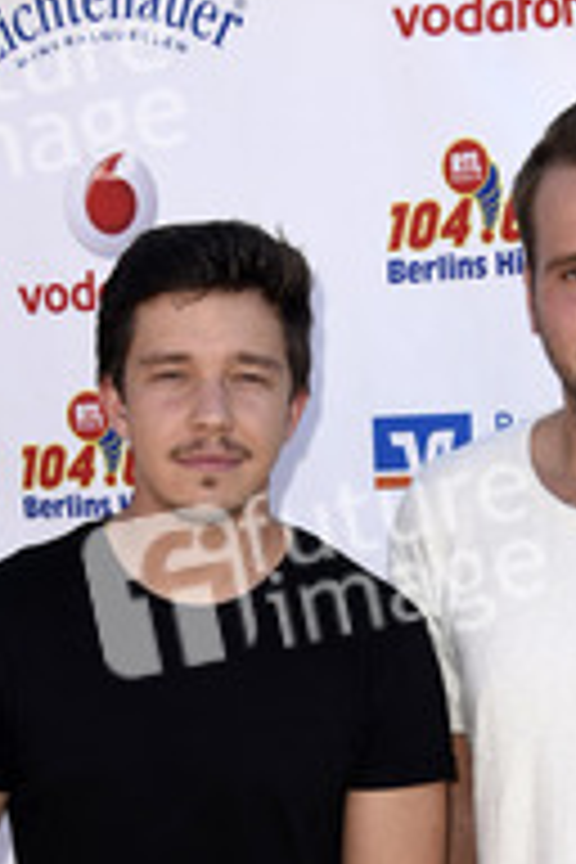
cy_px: 796
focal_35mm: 104
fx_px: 2496
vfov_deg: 19.2
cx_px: 446
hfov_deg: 13.1
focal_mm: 50
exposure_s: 1/320
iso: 200
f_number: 6.3
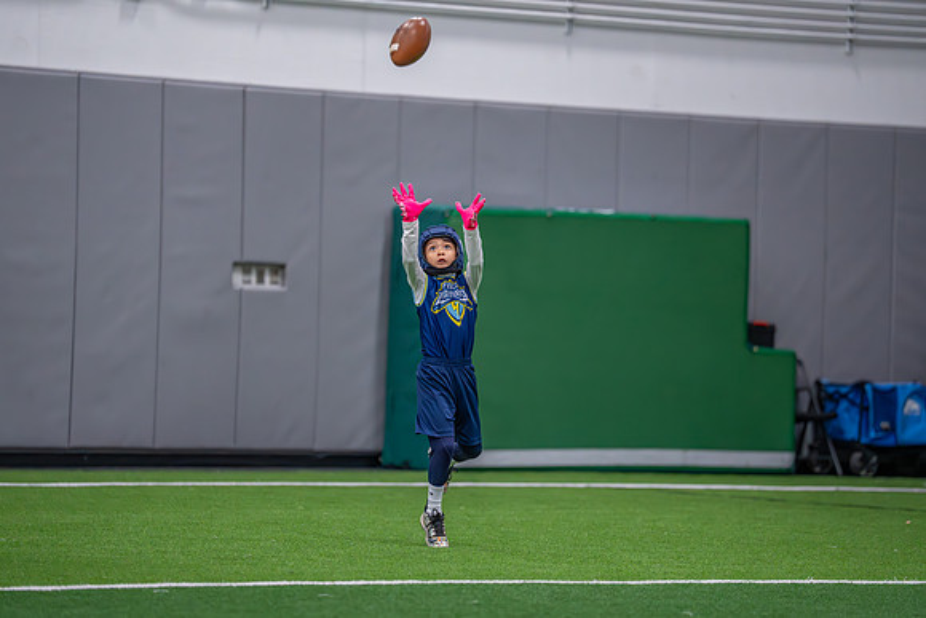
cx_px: 463
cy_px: 309
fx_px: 4382
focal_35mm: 170
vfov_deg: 8.1
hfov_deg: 12.1
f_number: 2.8
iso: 5000
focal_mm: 162
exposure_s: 1/1000
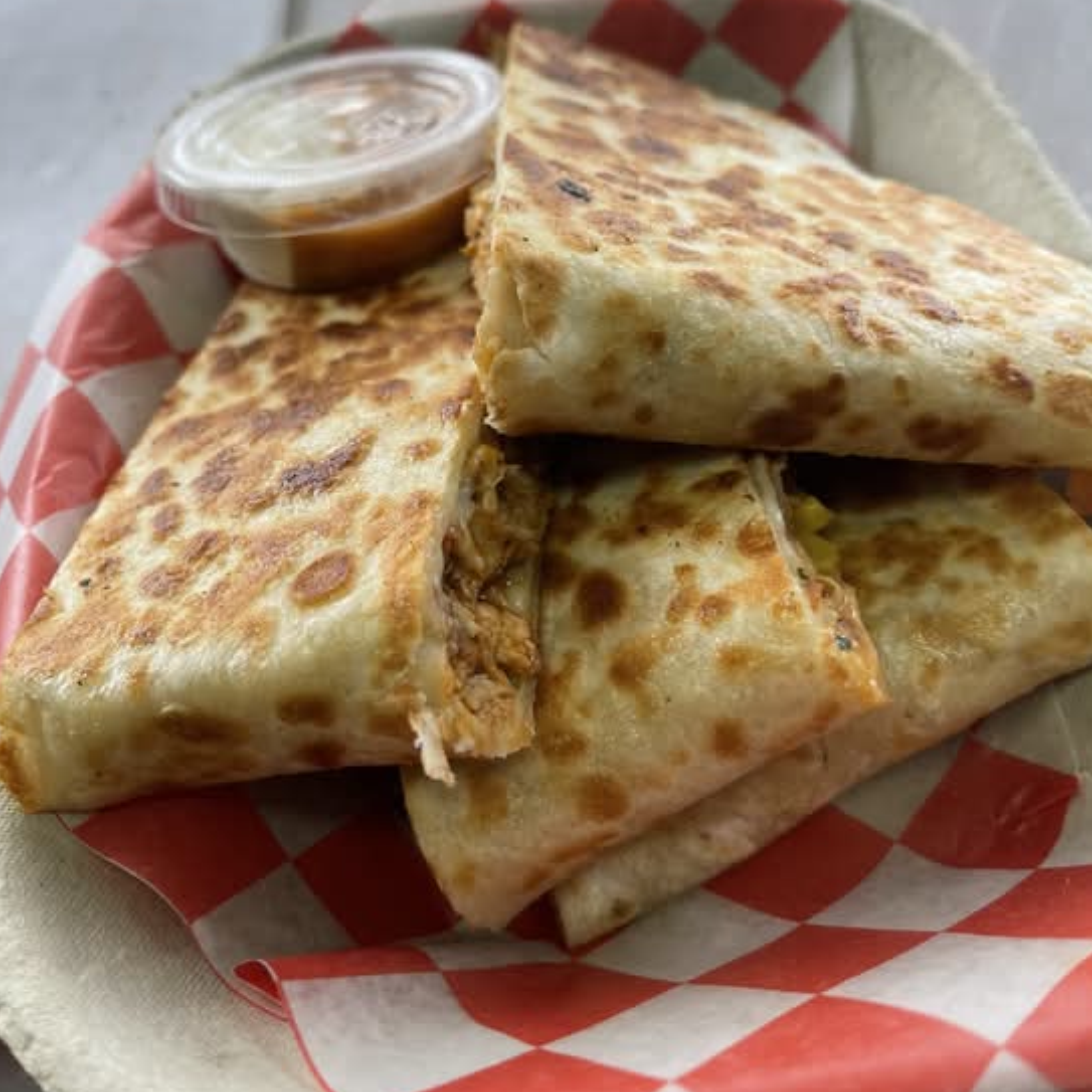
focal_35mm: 31
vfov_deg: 51.8
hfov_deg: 52.5
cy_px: 393
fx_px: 1106
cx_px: 545
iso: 32
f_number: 1.6
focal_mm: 5.1
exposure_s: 1/128
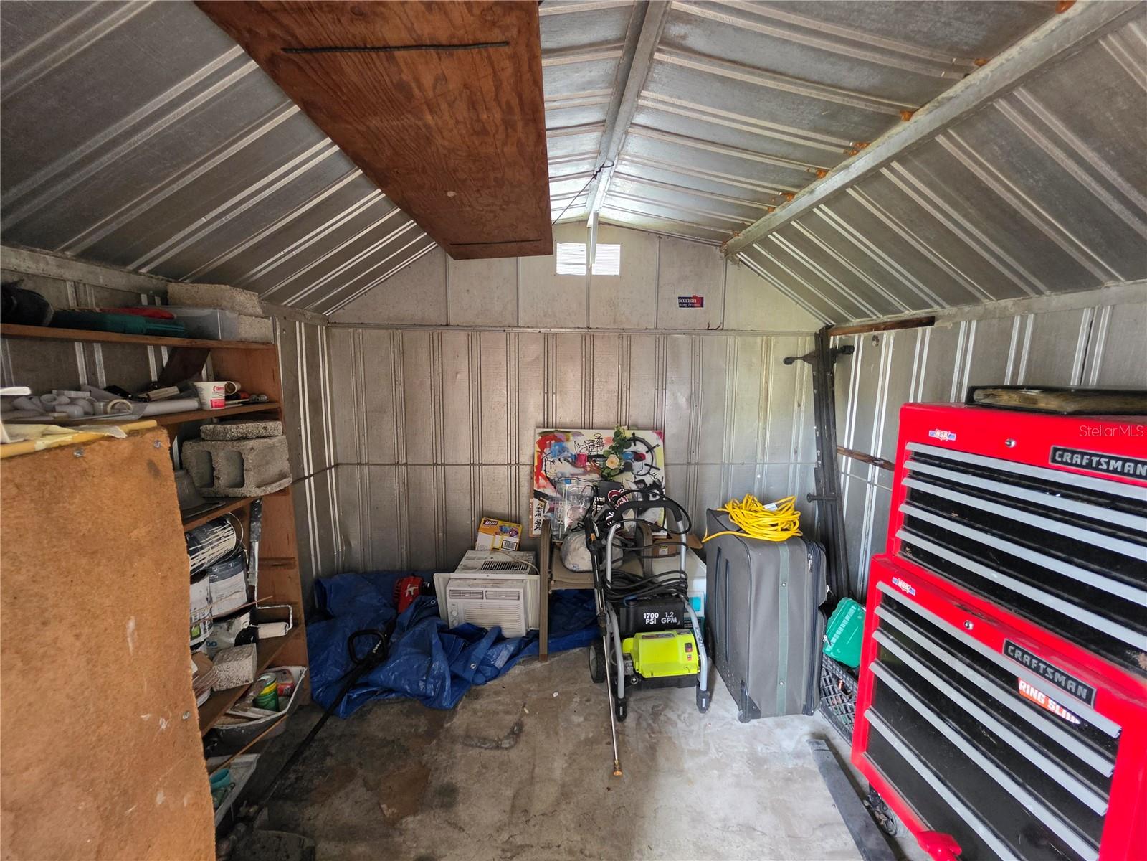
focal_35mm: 13
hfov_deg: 106.2
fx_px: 431
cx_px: 574
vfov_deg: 89.9
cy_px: 430
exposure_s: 1/60
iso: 1000
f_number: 1.9
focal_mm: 2.2
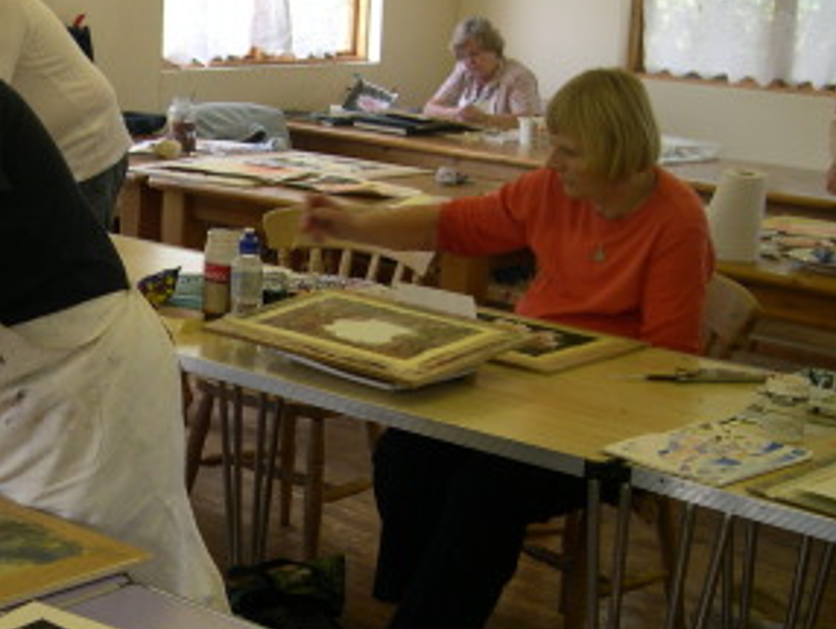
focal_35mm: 68
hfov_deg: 27.5
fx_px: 1644
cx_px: 91
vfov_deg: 21.6
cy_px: 407
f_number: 2.8
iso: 100
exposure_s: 1/51.9
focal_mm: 8
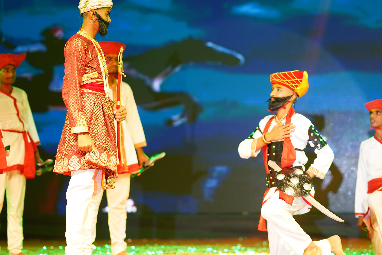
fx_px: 1273
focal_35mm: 120
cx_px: 220
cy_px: 110
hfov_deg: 17.1
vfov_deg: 11.4
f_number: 1.4
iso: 200
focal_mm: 85
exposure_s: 1/200
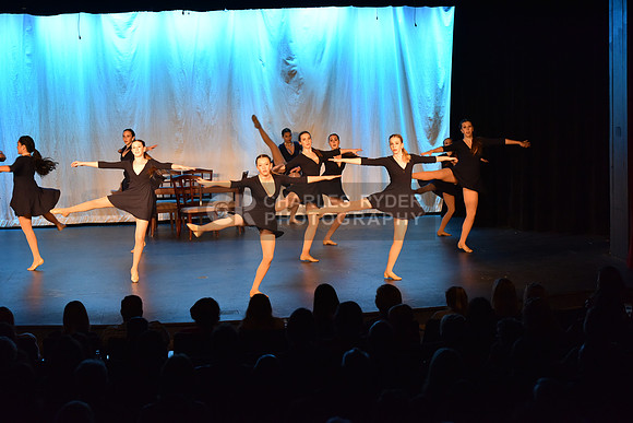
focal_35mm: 80
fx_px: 1407
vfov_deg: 17.1
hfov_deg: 25.4
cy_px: 212
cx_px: 316
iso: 2000
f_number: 4
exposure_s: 1/160
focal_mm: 80
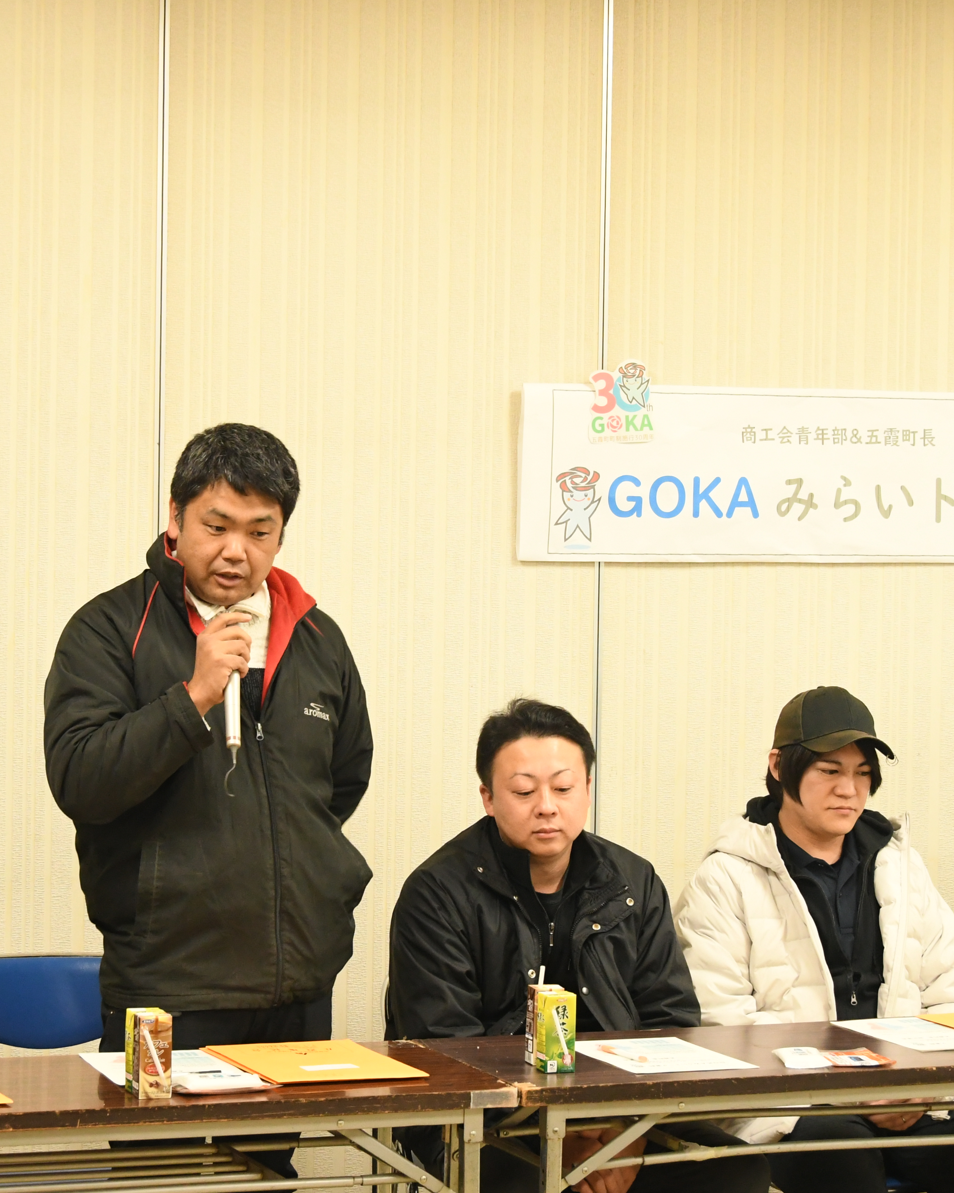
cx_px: 402
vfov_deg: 21.5
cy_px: 598
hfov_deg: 17.3
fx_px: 3141
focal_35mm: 89
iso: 2500
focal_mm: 42
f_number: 7.1
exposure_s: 1/50
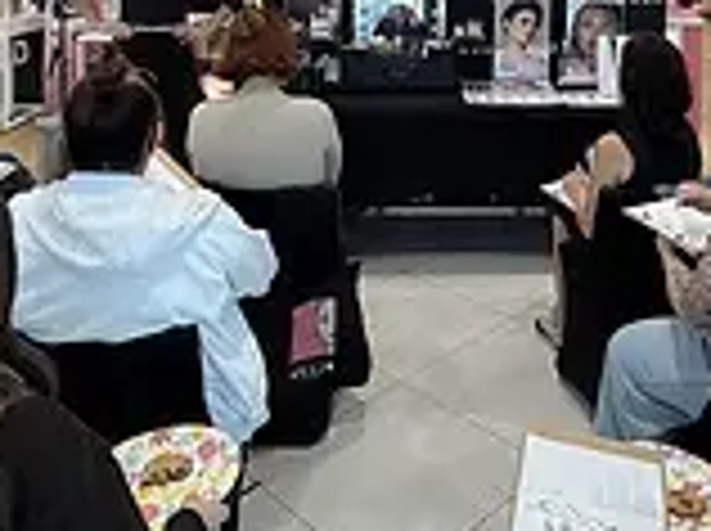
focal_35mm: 40
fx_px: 820
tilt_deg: -1.7
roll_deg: -0.5
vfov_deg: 31.8
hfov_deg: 46.3
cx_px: 459
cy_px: -50
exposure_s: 1/120
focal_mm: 2.22
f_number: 2.2
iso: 125
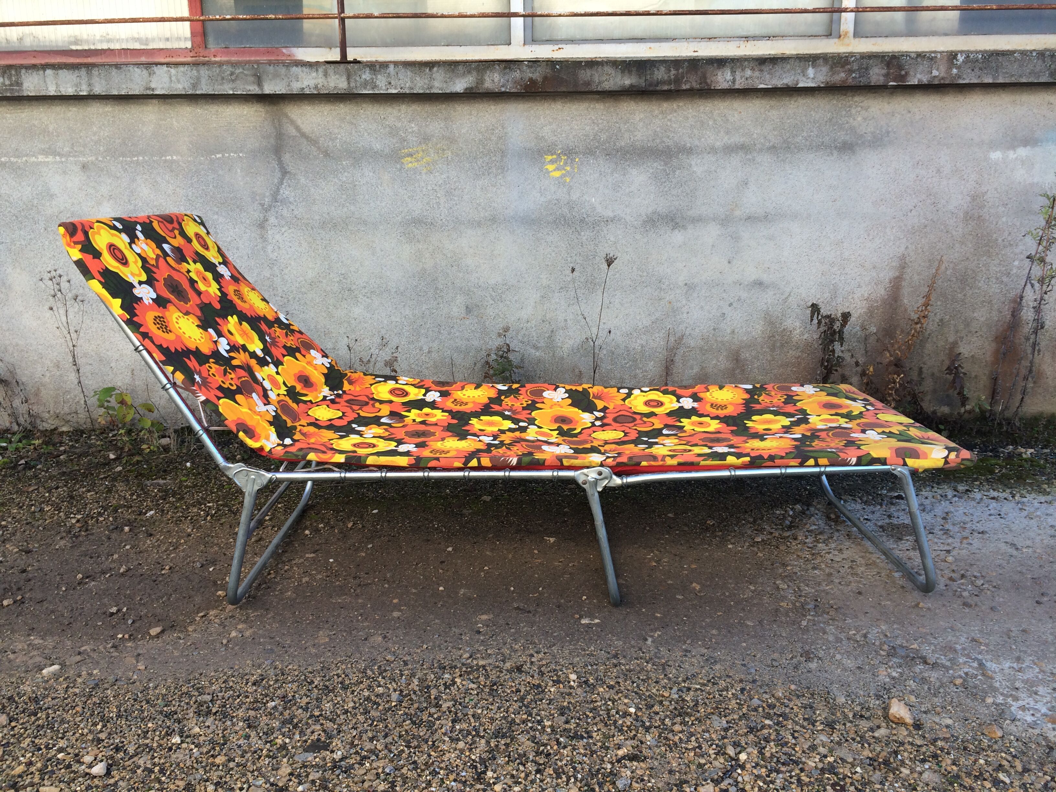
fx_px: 885
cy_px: 396
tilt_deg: -13.0
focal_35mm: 29
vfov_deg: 48.2
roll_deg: +0.3
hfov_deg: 61.7
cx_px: 528
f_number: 2.2
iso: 32
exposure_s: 1/222
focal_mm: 4.15
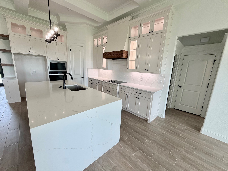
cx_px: 114
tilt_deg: -12.0
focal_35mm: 14
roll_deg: -1.8
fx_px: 92
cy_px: 86
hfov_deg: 102.1
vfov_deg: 85.7
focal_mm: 2.22
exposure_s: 1/120
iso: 80
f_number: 2.2
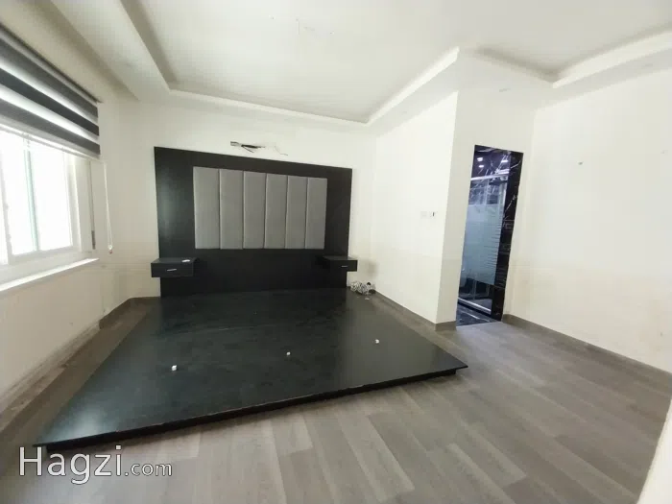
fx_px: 252
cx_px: 336
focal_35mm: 13
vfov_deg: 89.9
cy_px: 252
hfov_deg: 106.2
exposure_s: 1/25
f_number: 2.2
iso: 250
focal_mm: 1.3
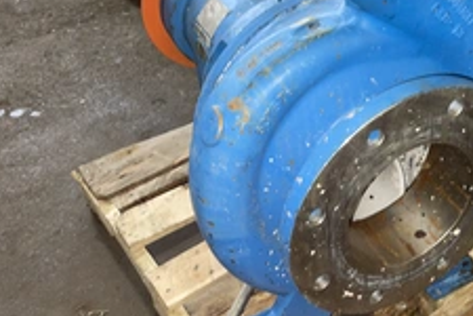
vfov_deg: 27.7
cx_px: 341
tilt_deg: -35.4
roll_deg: +2.9
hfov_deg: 40.2
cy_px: 76
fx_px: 631
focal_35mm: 48
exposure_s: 1/17
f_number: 1.6
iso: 50
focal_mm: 5.1
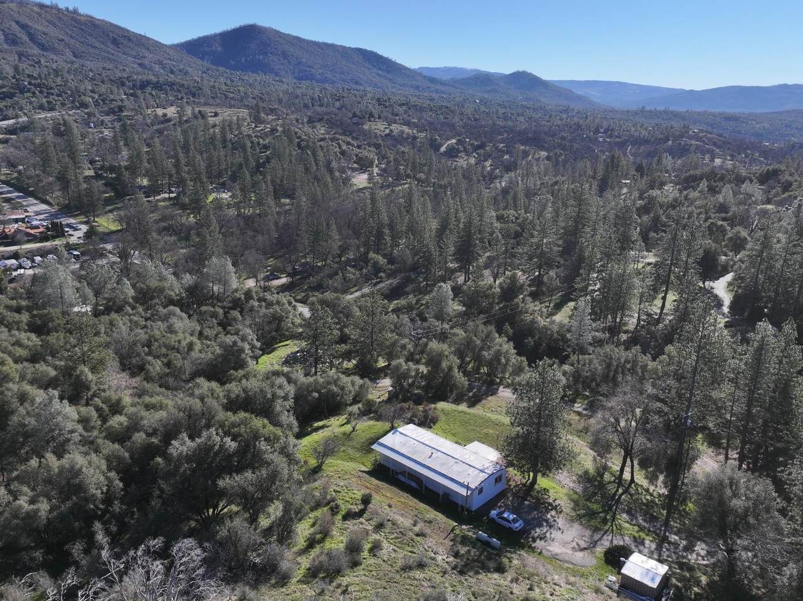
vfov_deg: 56.8
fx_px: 556
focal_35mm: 24
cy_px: 300
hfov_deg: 71.6
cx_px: 402
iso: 190
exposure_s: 1/2500
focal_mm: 12.29
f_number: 2.8
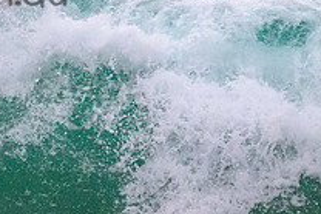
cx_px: -39
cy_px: -68
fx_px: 16783
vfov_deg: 0.7
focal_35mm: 1881
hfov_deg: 1.1
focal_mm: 600
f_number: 11
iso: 8000
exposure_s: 1/2000
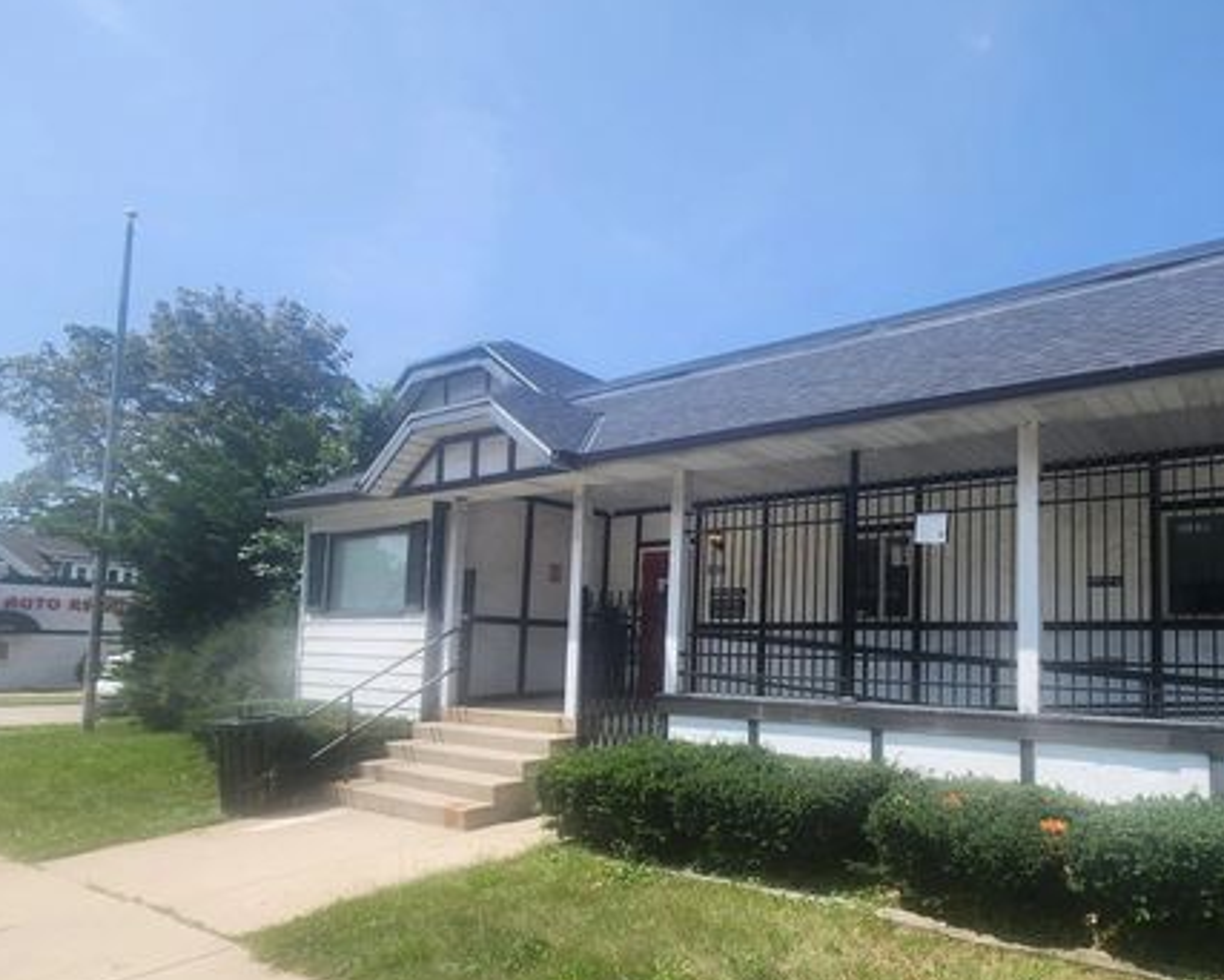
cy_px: 607
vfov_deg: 69.8
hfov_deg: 77.7
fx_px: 689
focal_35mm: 19
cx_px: 903
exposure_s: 1/1350
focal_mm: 2.2
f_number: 2.2
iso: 50
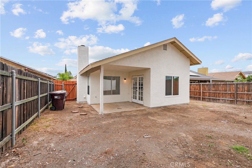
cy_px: 84
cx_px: 126
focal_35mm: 16
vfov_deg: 73.8
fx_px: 112
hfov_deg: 96.7
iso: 160
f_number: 10
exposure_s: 1/125
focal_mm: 16
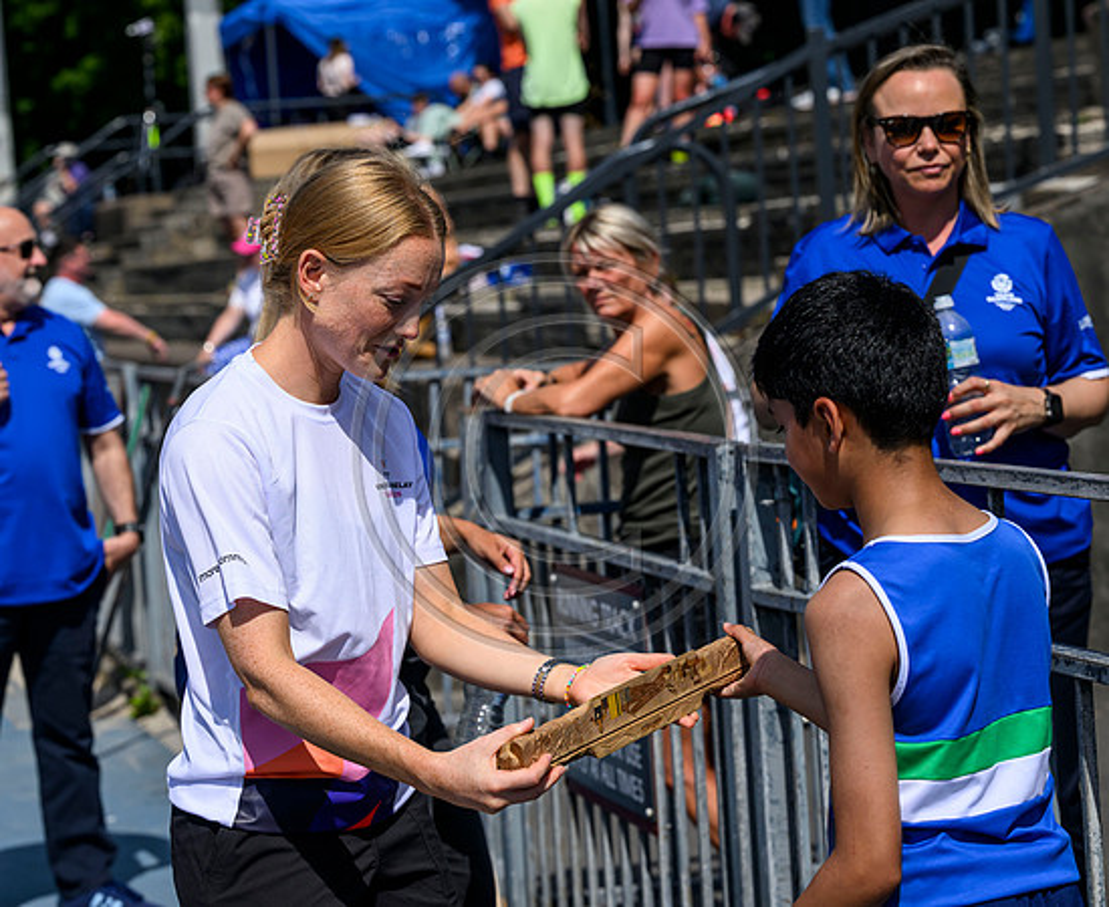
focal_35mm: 96
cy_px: 424
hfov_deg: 19.7
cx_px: 384
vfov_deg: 16.2
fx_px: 3180
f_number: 5
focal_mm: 79
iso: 320
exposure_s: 1/4000
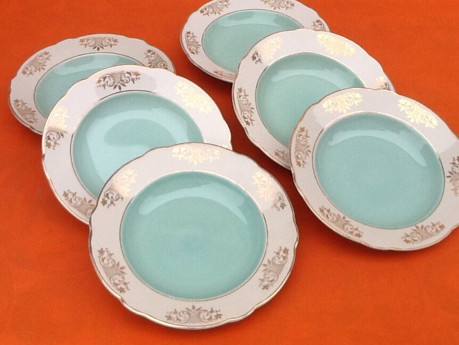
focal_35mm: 49
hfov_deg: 38.9
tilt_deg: -47.5
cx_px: 243
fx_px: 650
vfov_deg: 29.7
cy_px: 158
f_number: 2.4
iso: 64
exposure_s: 1/30
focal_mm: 2.03
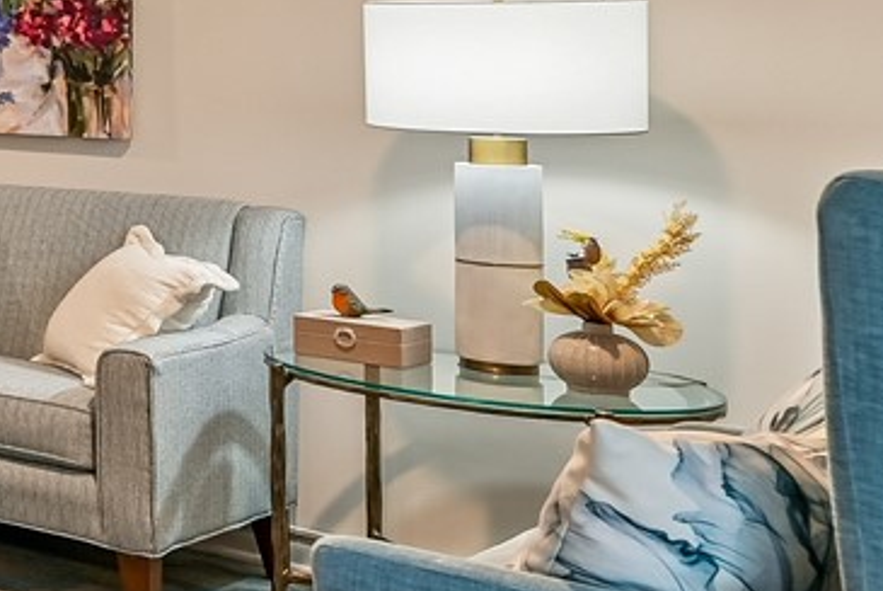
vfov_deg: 20.3
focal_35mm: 65
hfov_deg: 17.1
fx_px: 1596
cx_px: -1056
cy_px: -8
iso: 320
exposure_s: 1/3.33
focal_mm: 14
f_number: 8
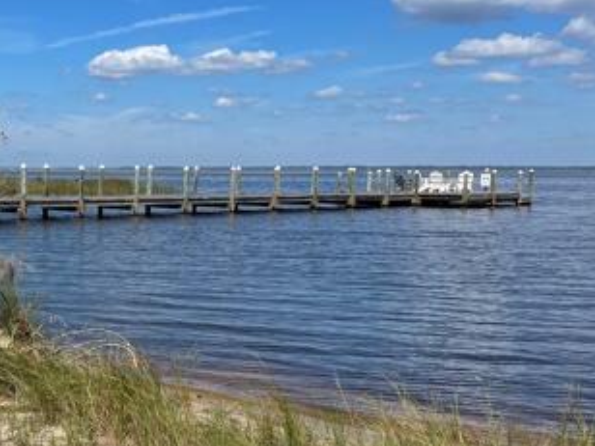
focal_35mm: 54
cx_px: 27
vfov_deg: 27.0
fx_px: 928
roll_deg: +0.2
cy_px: 261
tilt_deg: -4.6
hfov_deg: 33.1
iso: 32
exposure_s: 1/6135
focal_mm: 4.2
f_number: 1.6
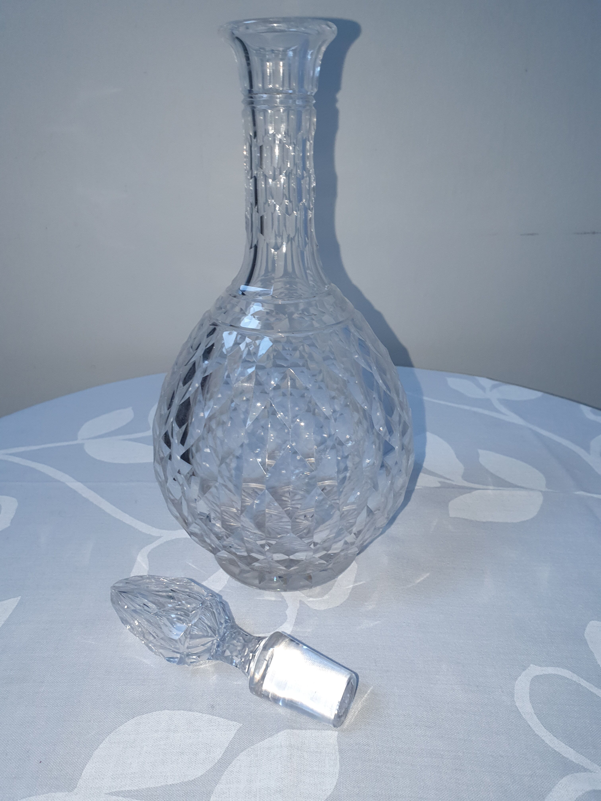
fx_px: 602
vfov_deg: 67.3
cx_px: 300
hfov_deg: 53.1
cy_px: 400
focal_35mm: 26
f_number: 2.4
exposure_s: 1/25
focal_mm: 4.32
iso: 125
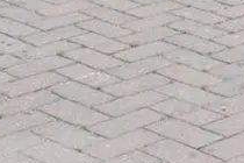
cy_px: -197
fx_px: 1334
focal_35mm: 197
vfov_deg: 6.7
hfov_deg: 10.2
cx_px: 333
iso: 200
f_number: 10
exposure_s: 1/400
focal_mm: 23
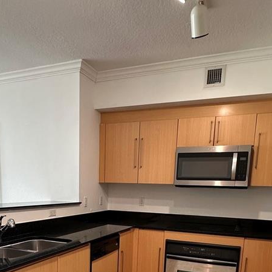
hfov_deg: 49.5
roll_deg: -2.7
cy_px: 237
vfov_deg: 45.7
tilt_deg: -10.4
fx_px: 293
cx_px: 114
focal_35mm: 33
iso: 200
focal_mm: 2.22
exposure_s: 1/60
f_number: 2.2
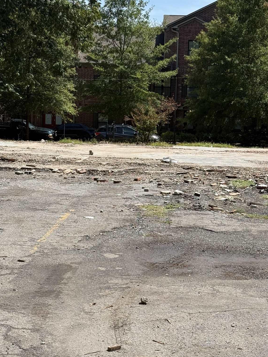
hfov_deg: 20.2
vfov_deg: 26.7
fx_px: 754
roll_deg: -2.3
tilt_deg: -5.1
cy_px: 190
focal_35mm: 73
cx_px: 139
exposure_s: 1/4329
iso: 64
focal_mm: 6.76
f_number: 1.78
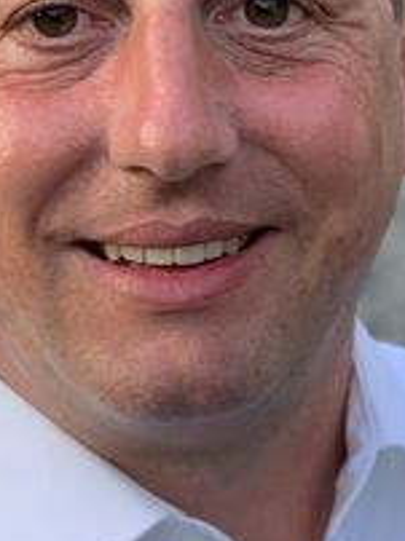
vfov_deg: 14.9
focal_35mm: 132
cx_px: 161
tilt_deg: -8.4
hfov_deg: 11.2
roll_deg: +0.6
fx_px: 2064
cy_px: 169
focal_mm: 6
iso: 80
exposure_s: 1/122
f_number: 2.4
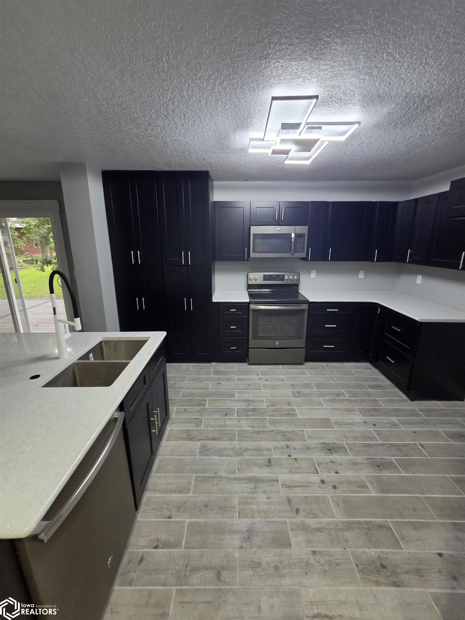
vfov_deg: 106.2
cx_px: 232
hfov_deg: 89.9
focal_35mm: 13
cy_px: 310
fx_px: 233
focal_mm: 2.2
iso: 250
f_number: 2.2
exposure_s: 1/60
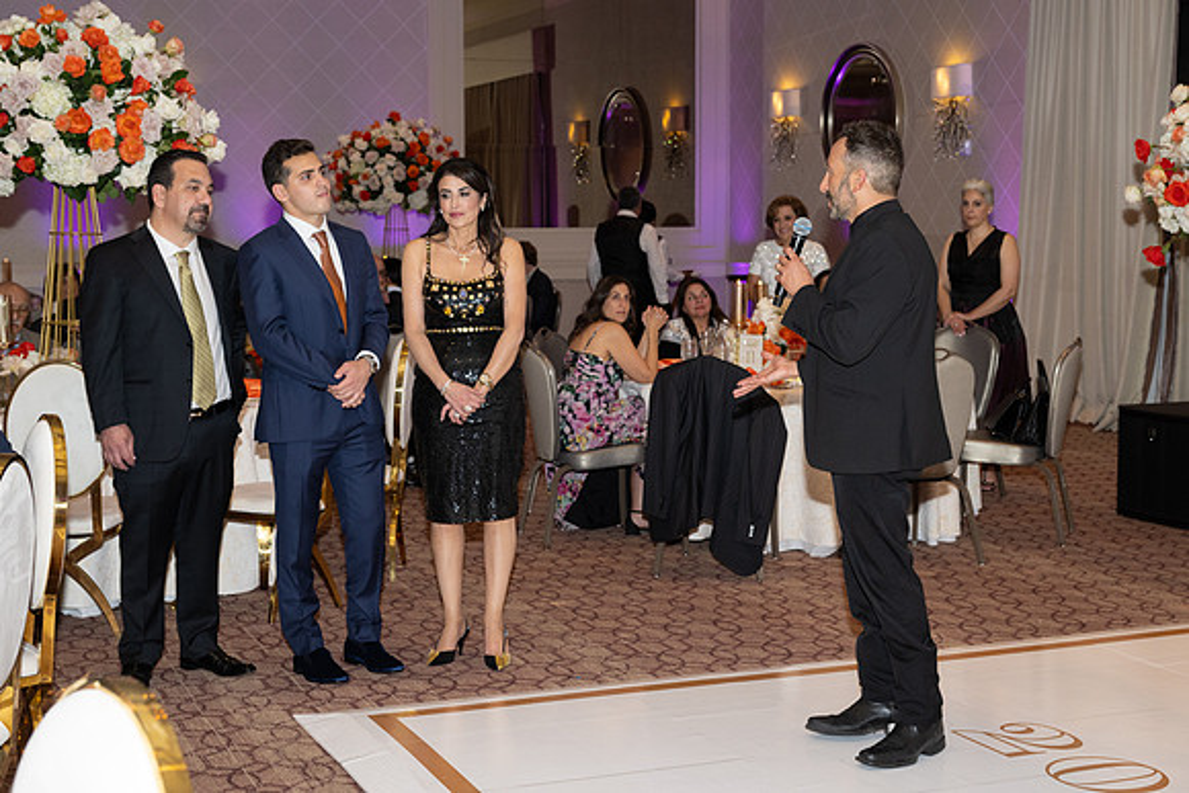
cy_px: 396
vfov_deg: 26.0
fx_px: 1718
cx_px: 594
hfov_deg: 38.2
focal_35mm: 52
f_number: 5.6
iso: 800
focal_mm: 52
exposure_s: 1/100
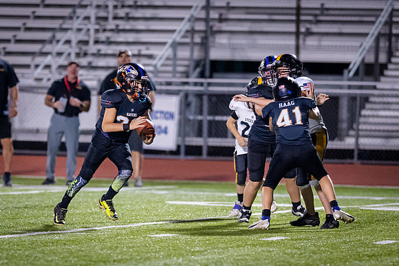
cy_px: 158
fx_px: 4129
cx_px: 169
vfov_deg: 3.7
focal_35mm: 372
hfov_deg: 5.5
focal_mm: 135
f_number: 1.8
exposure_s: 1/1250
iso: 2000
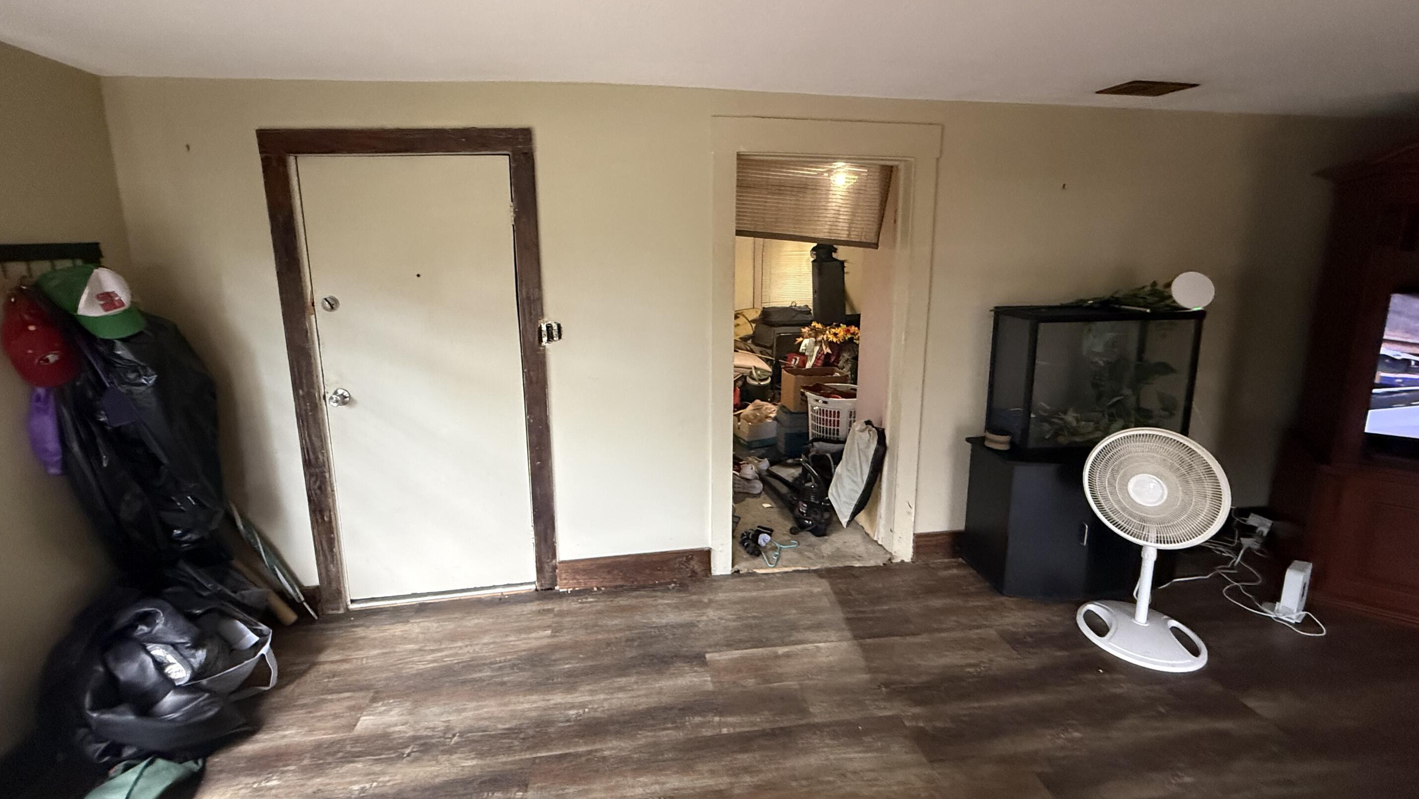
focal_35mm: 16
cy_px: 348
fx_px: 602
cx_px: 701
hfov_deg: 99.4
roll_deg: -0.3
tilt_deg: -7.5
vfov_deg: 66.8
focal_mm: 2.22
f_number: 2.2
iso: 800
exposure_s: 1/60
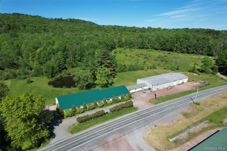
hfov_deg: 78.6
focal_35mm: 22
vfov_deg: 57.2
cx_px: 114
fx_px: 139
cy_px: 76
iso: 100
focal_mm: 8.38
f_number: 2.8
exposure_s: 1/1600
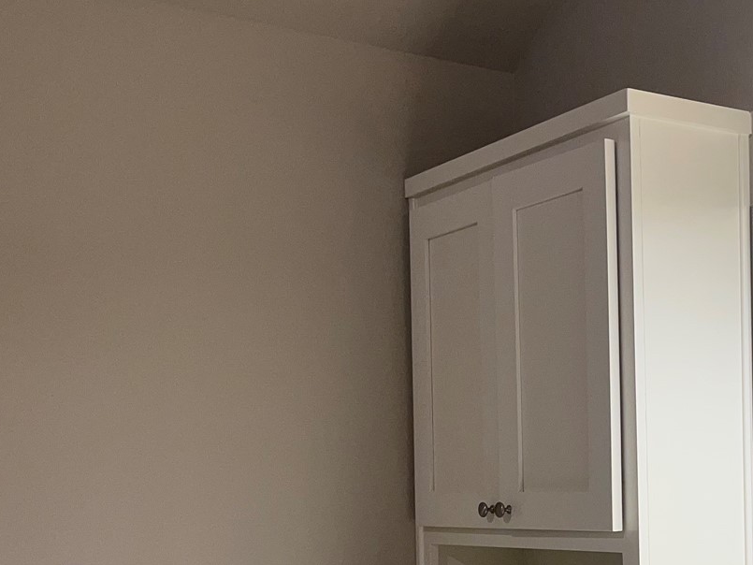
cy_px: 508
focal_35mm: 62
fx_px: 1349
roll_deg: +1.2
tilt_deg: -2.6
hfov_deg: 29.6
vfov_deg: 23.1
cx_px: 712
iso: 64
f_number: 1.6
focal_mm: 5.1
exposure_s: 1/120
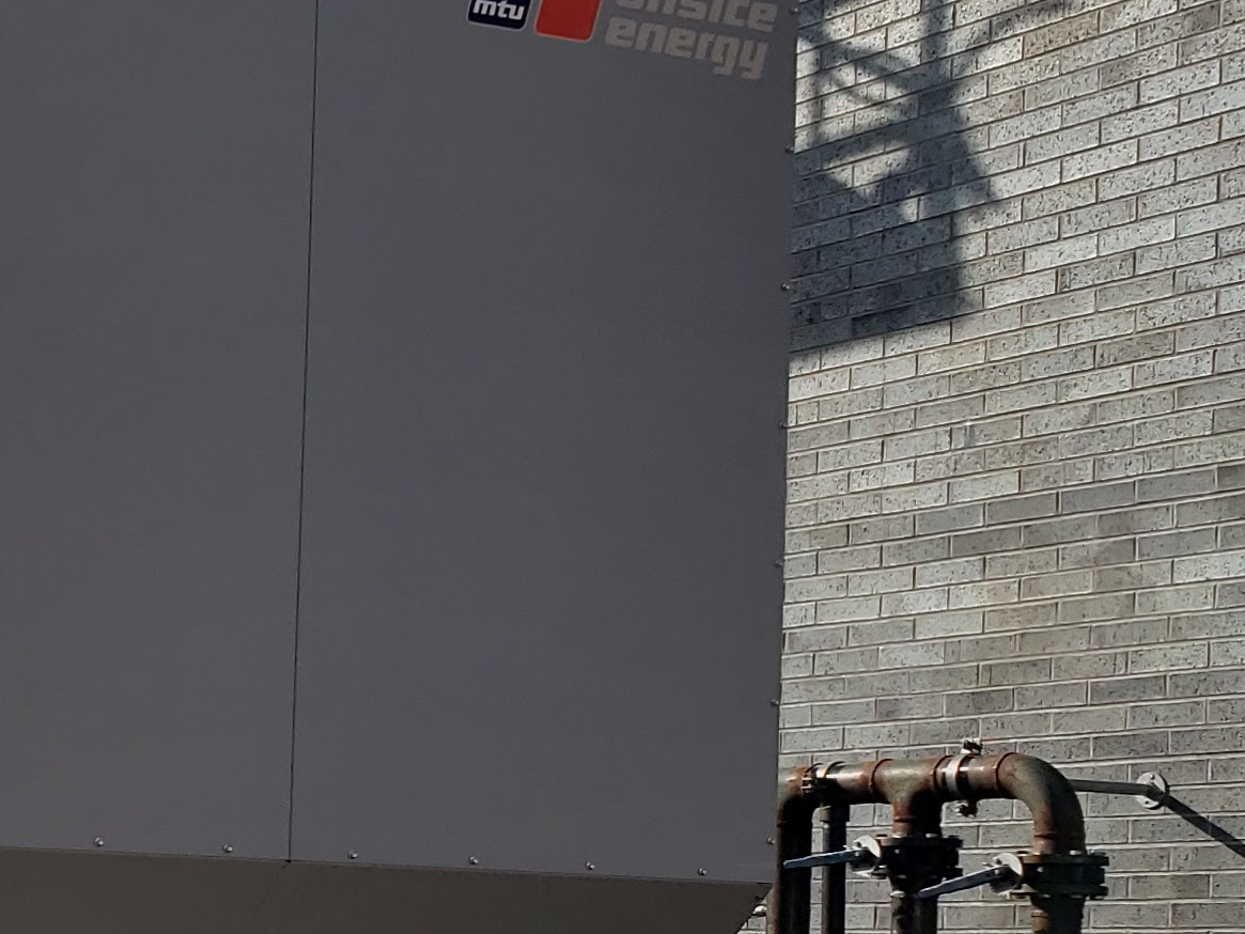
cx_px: -532
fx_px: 3237
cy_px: 875
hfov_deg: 19.4
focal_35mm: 90
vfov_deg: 16.2
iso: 50
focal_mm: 4.3
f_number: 2.4
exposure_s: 1/2316
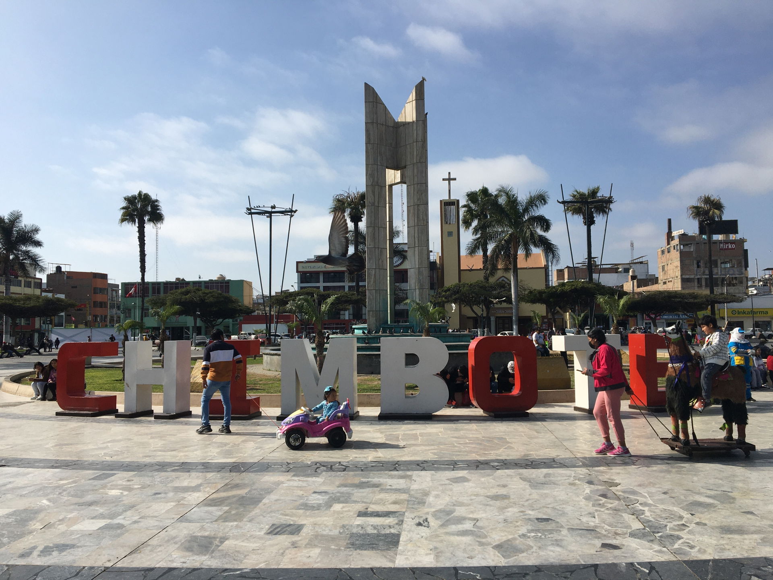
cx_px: 386
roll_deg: -0.6
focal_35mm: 29
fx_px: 648
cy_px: 290
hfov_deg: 61.7
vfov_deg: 48.2
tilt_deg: +4.9
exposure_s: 1/2747
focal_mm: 4.15
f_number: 2.2
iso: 25
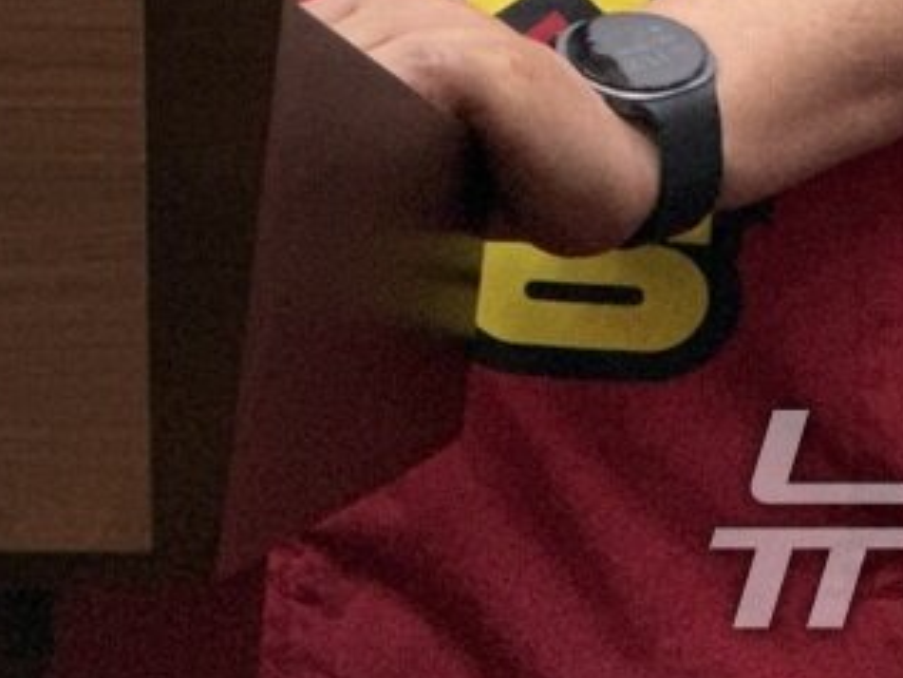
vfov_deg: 2.8
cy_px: -775
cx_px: -413
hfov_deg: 3.7
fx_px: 13831
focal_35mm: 530
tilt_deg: -0.6
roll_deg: +0.7
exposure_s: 1/120
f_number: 2.8
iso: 100
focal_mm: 15.66
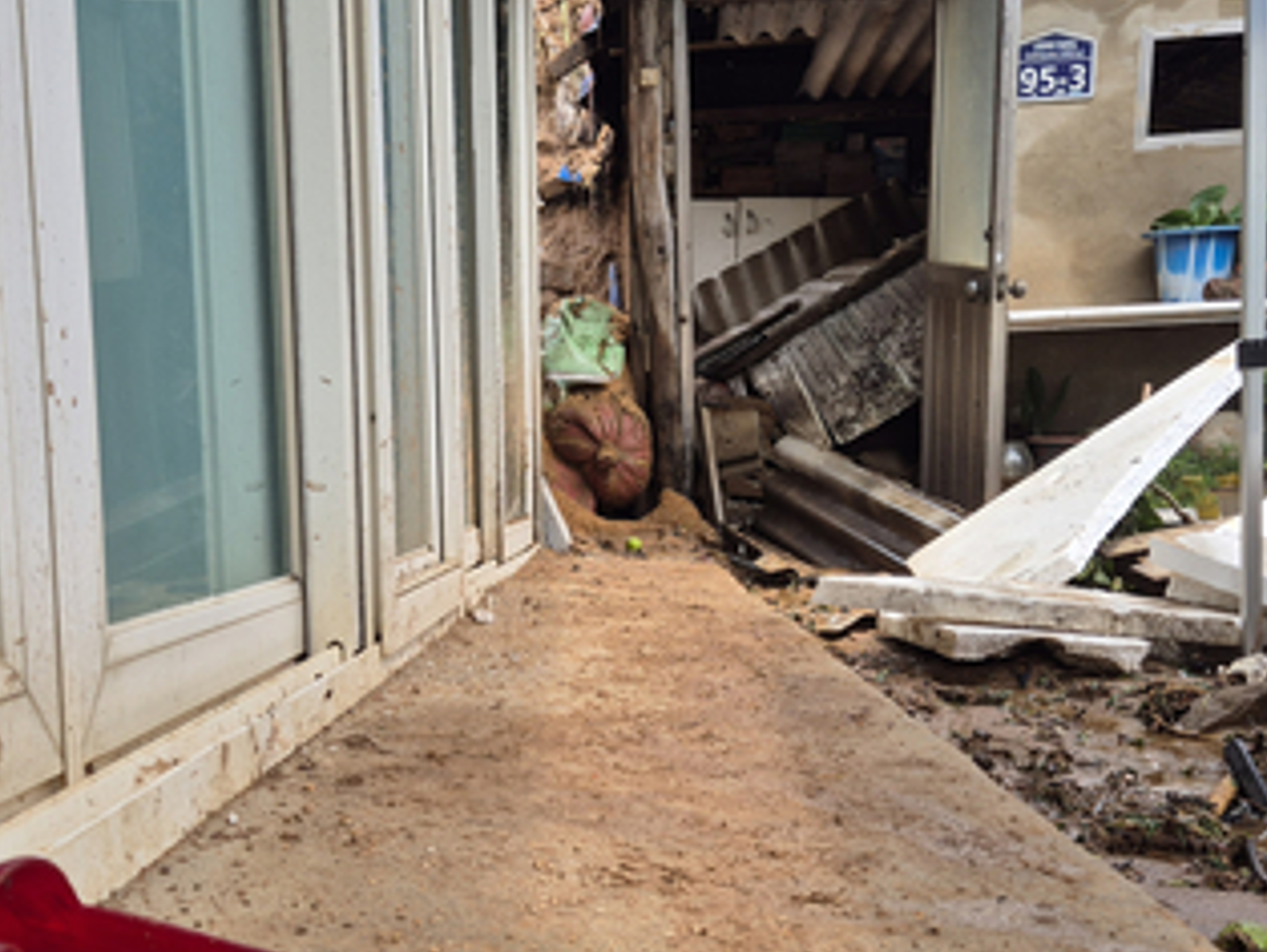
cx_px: 589
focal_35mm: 41
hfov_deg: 45.7
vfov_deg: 34.9
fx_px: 1502
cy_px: 621
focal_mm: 5.4
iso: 25
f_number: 1.8
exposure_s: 1/369
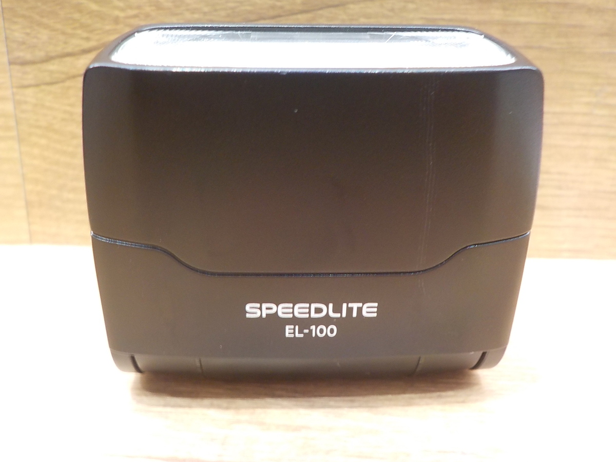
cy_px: 231
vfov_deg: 46.8
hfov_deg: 60.0
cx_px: 308
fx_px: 534
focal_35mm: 30
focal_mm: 4.1
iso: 200
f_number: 3.3
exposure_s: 1/30
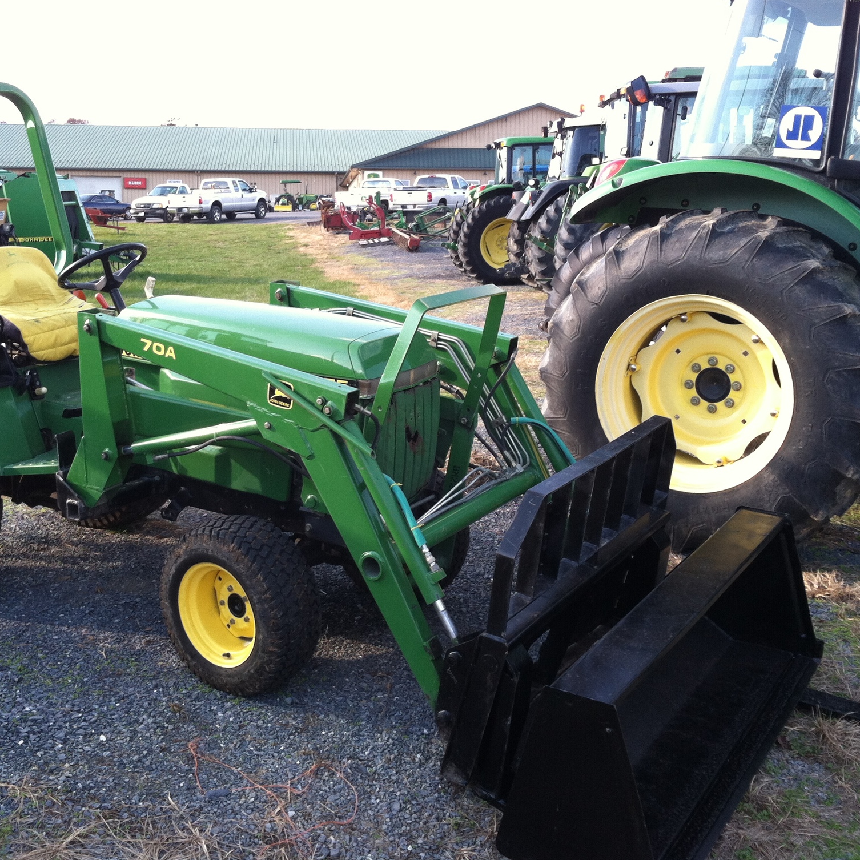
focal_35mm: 42
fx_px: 1181
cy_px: 425
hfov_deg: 39.8
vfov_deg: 40.0
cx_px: 341
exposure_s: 1/132
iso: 80
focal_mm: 3.85
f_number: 2.8
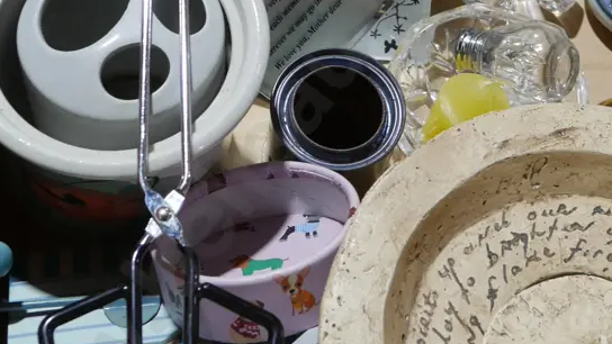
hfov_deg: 25.9
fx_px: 1331
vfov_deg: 14.6
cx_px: 341
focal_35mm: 82
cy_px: 51
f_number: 4.5
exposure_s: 1/60
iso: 320
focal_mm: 20
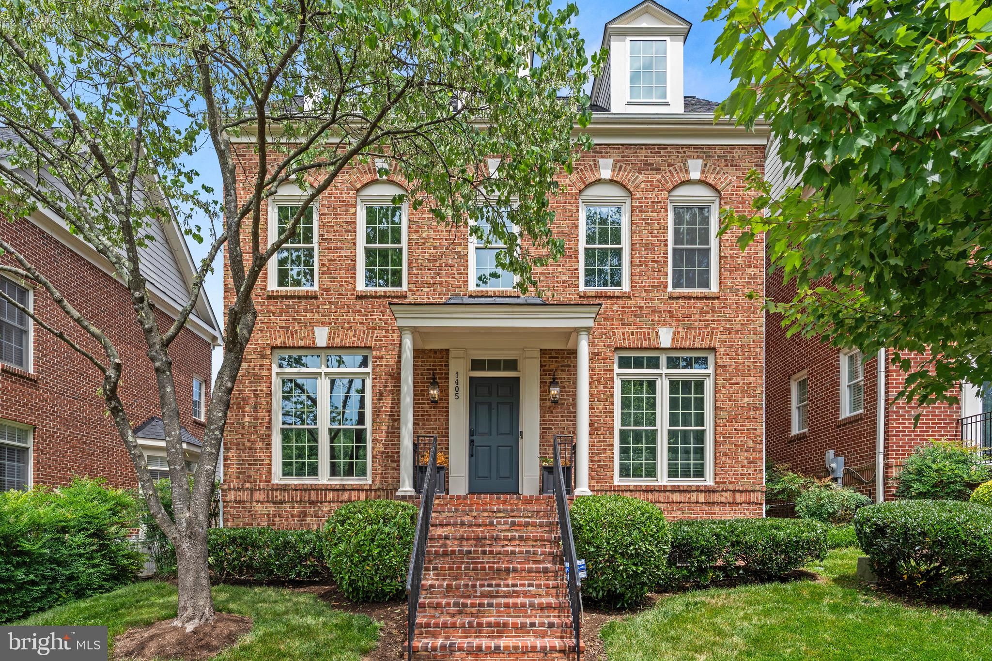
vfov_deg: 56.1
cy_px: 330
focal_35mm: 22
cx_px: 496
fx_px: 620
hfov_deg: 77.3
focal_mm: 22.5
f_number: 9
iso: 100
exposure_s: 1/20
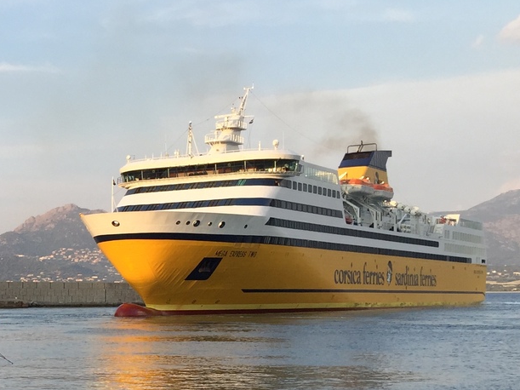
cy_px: 336
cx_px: -154
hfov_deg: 22.9
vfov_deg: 19.1
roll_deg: -0.7
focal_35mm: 76
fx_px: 1141
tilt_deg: -1.8
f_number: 2.2
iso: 32
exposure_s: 1/682
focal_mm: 4.15
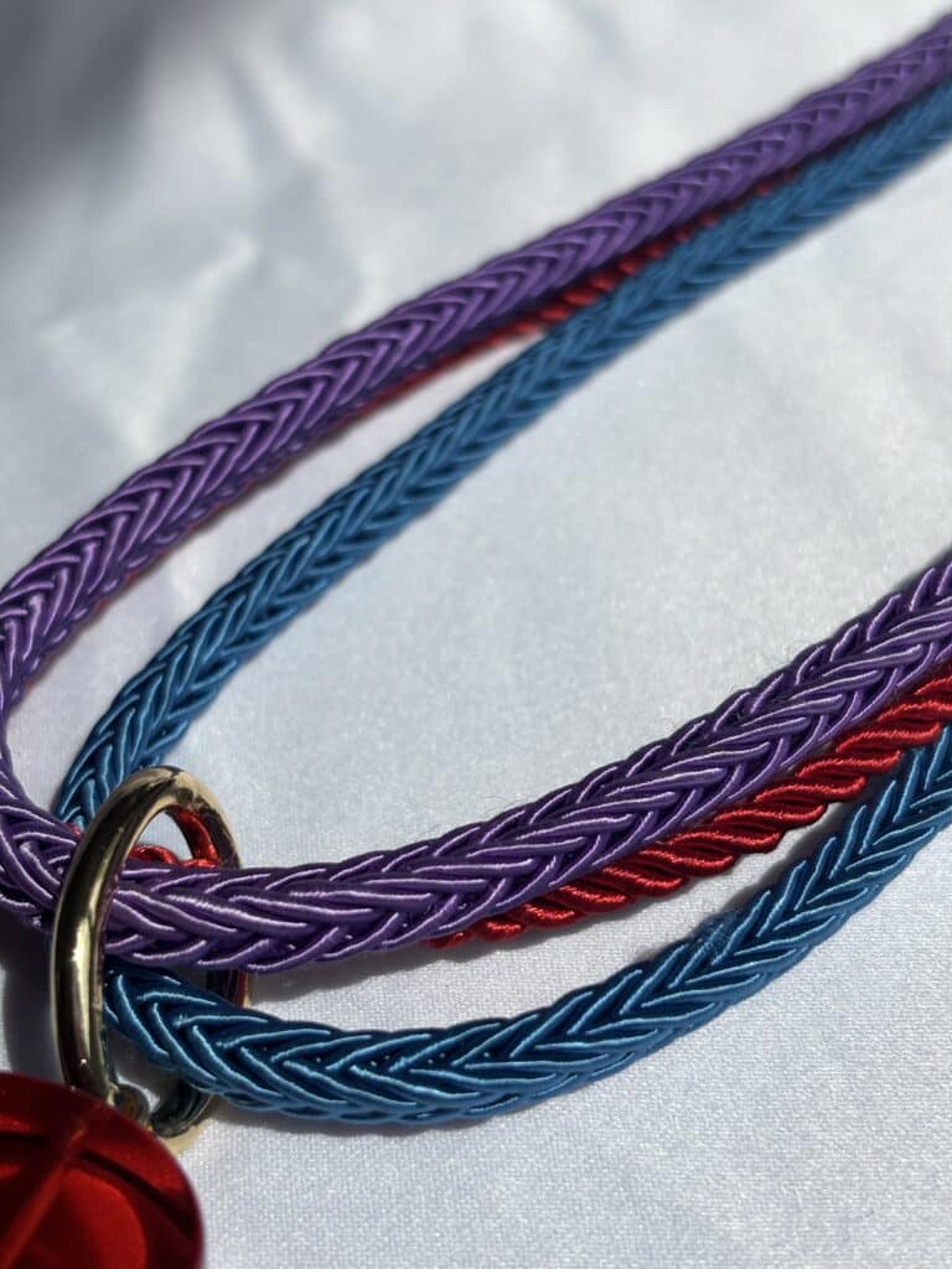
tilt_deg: -44.2
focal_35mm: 52
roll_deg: +4.0
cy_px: 634
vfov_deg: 36.8
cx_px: 476
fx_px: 1907
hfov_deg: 28.0
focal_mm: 5.96
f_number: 1.6
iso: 40
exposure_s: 1/6329
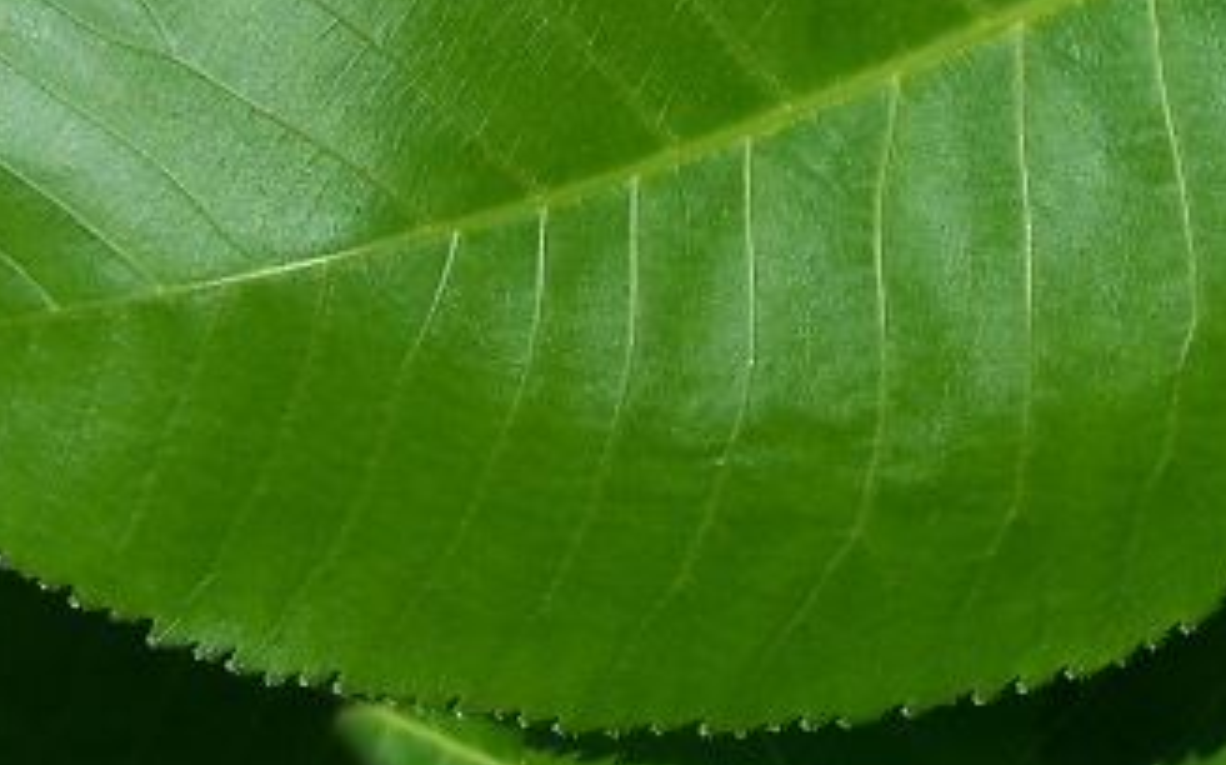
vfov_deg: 11.5
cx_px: 799
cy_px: -249
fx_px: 3707
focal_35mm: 111
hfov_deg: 18.7
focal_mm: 6.3
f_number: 4
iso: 80
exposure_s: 1/800
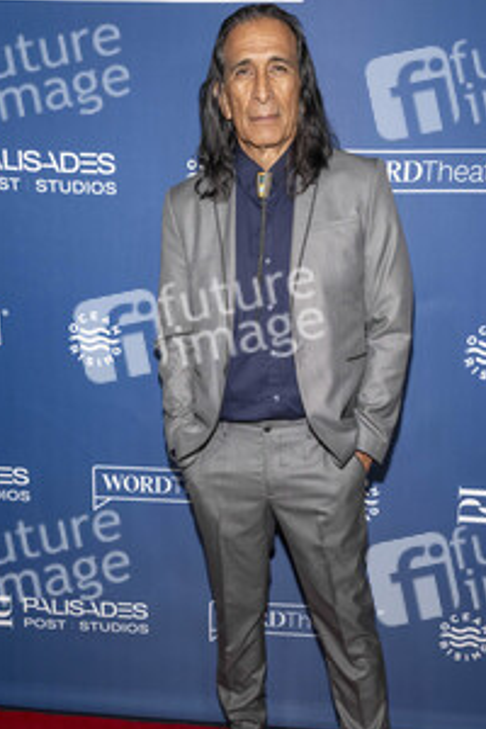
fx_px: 742
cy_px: 447
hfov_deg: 36.2
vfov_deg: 51.8
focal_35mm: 37
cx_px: 270
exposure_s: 1/200
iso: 800
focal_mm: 27.5
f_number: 5.6
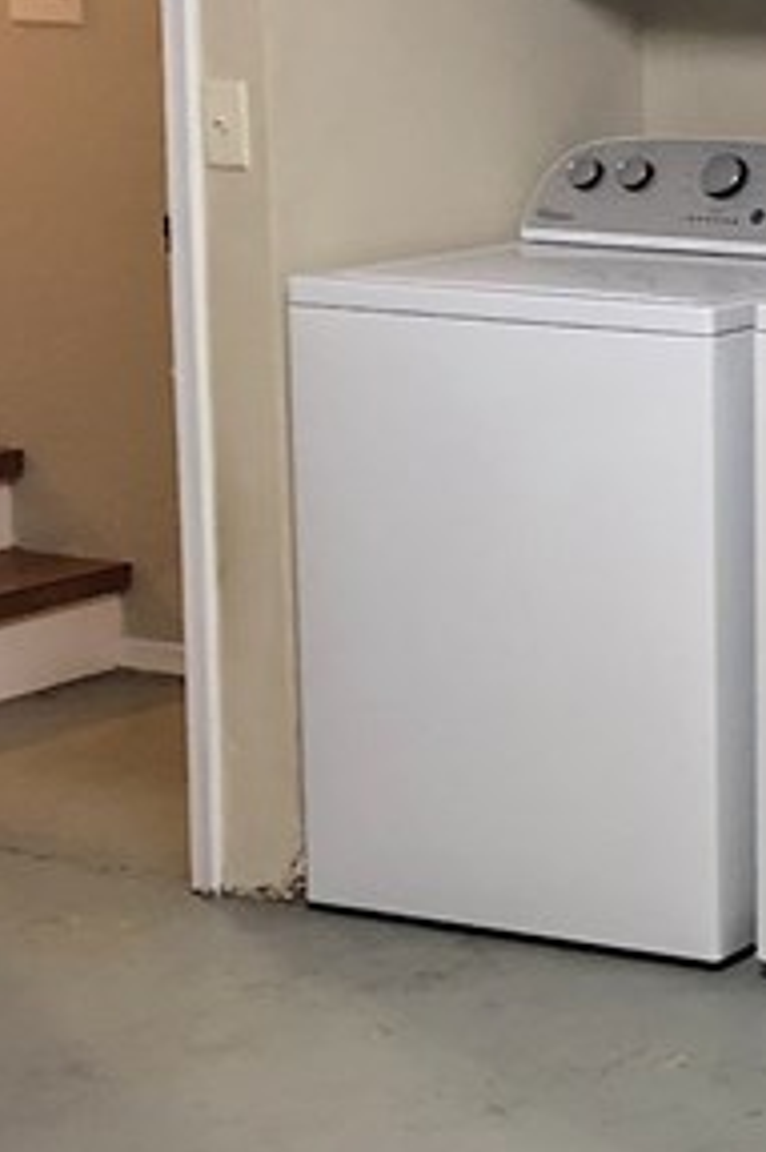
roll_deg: -1.0
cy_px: 365
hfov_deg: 11.8
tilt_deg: -8.1
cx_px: 1532
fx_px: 3323
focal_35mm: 104
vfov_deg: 19.6
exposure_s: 1/13
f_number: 1.8
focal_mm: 3.99
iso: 100
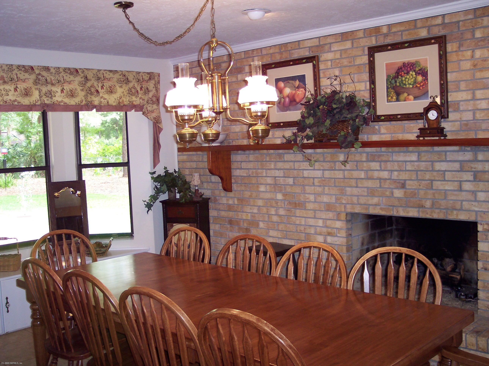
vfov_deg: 37.7
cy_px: 183
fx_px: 537
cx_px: 244
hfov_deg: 49.0
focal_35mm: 38
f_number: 2.8
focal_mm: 8
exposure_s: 1/30
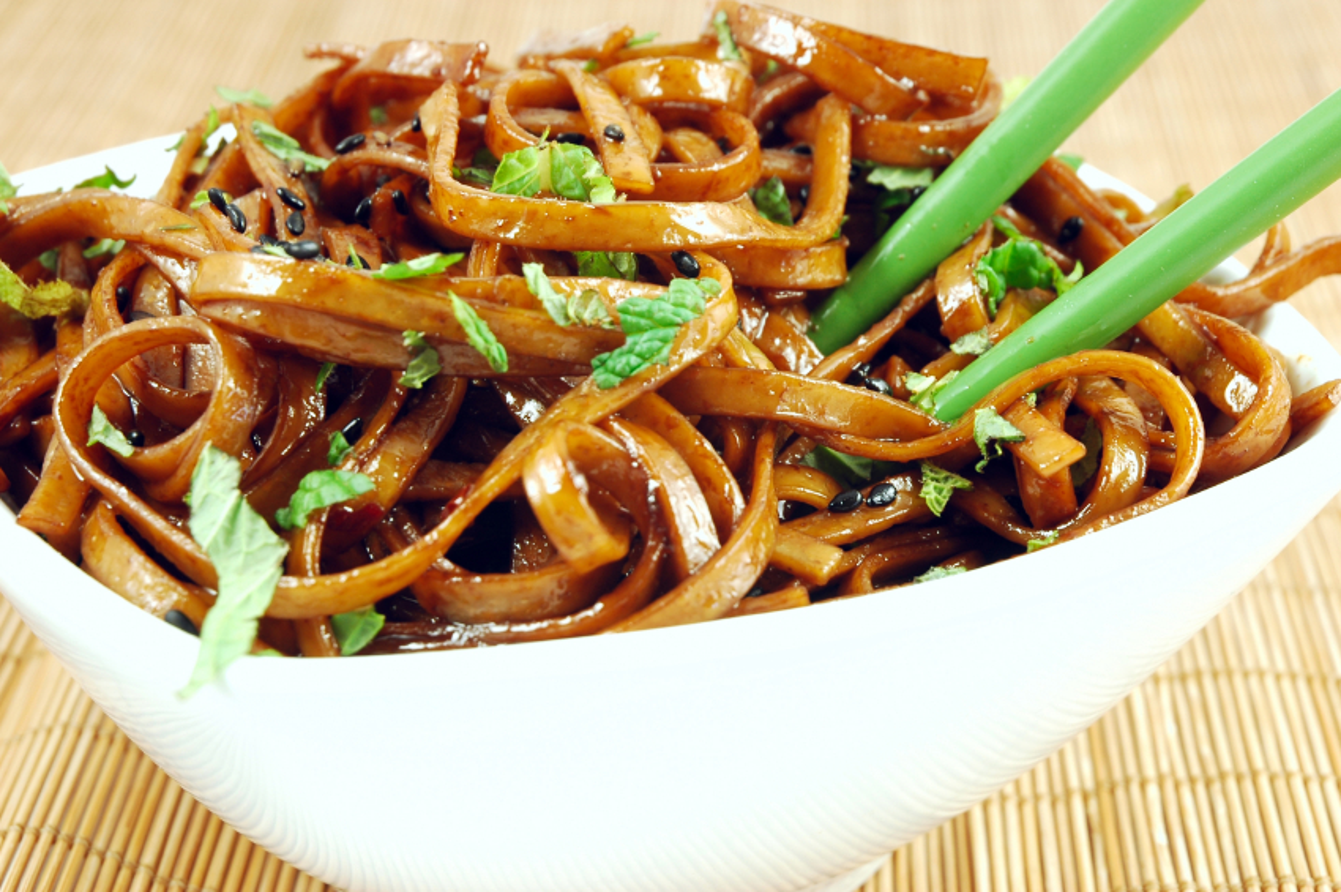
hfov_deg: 35.1
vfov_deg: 23.7
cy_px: 446
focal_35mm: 57
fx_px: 2121
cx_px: 670
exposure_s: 1/3
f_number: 8
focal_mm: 38
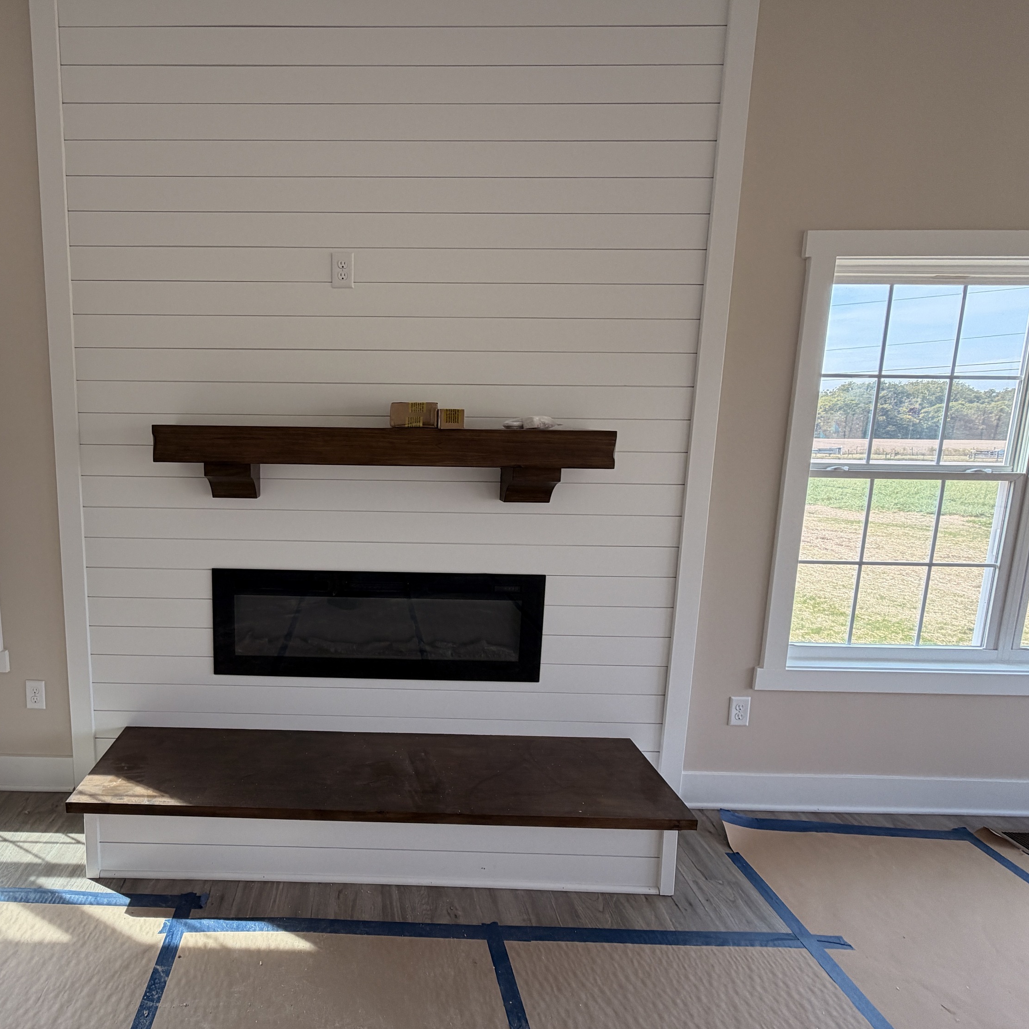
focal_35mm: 17
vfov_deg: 83.9
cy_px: 500
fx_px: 572
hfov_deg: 81.3
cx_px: 347
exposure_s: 1/169
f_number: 2.2
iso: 50
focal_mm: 2.22
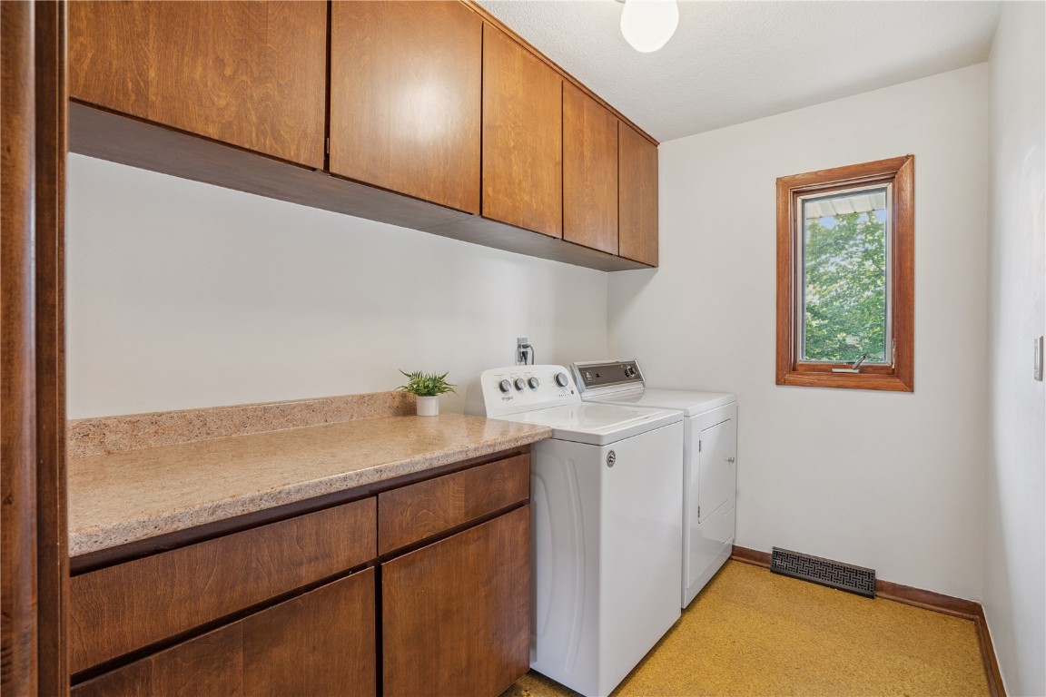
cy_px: 348
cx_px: 523
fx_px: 494
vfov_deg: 70.4
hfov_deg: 93.3
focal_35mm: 17
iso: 400
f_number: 9
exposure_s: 1/5
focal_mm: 17
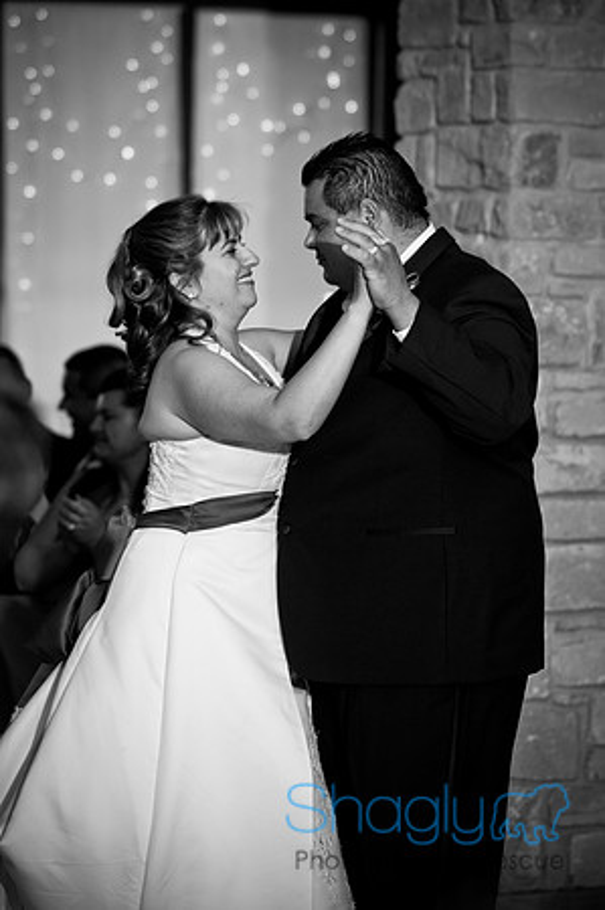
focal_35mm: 158
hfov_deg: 8.7
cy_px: 455
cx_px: 302
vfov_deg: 13.1
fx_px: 3979
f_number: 2.8
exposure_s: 1/200
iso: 400
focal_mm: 105
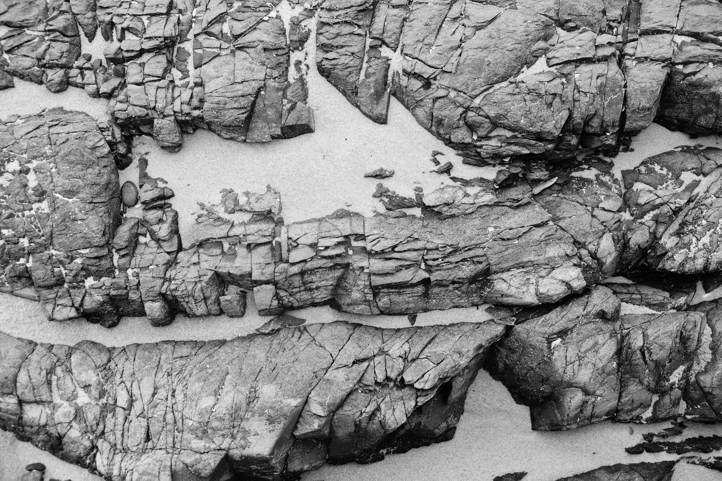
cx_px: 361
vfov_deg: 28.6
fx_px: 943
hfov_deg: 41.9
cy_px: 240
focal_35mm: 47
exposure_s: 1/90
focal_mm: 31.5
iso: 160
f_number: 3.6
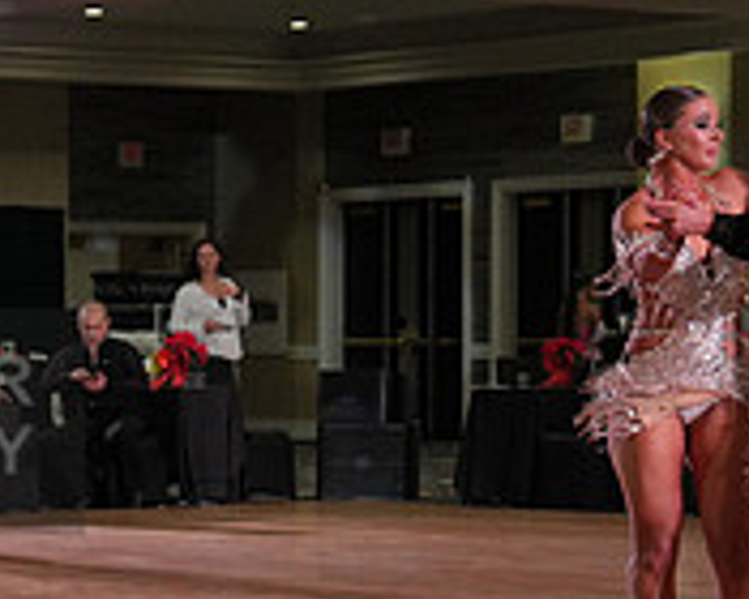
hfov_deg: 12.8
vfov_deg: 10.8
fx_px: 3170
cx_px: -381
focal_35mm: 143
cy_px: 421
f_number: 5.6
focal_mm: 46
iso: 2000
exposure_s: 1/400
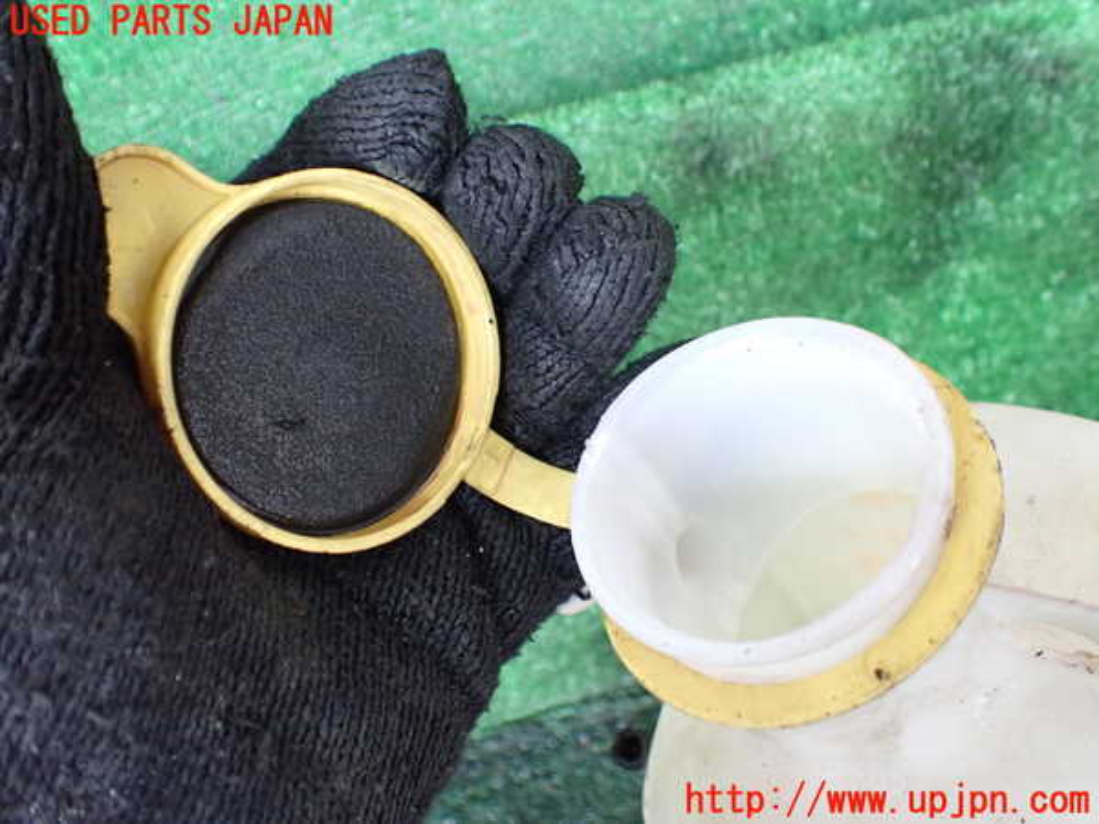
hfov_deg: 60.0
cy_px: 412
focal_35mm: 30
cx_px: 550
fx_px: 952
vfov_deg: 46.8
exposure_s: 1/30
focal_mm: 5.4
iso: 800
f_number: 2.3
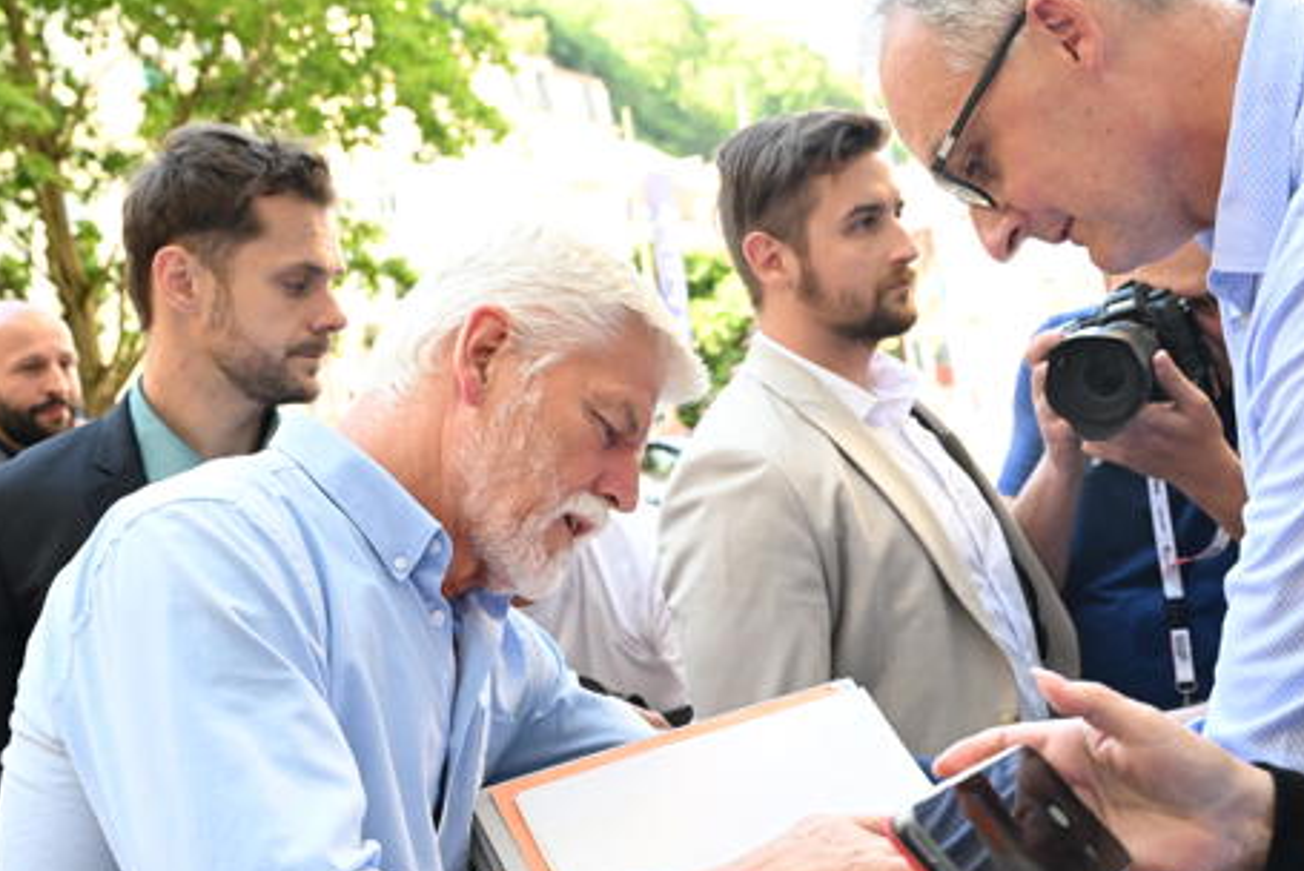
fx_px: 1840
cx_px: 742
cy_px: 582
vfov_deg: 26.5
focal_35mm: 51
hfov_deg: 39.0
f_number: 5
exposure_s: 1/200
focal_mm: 33.5
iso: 1250
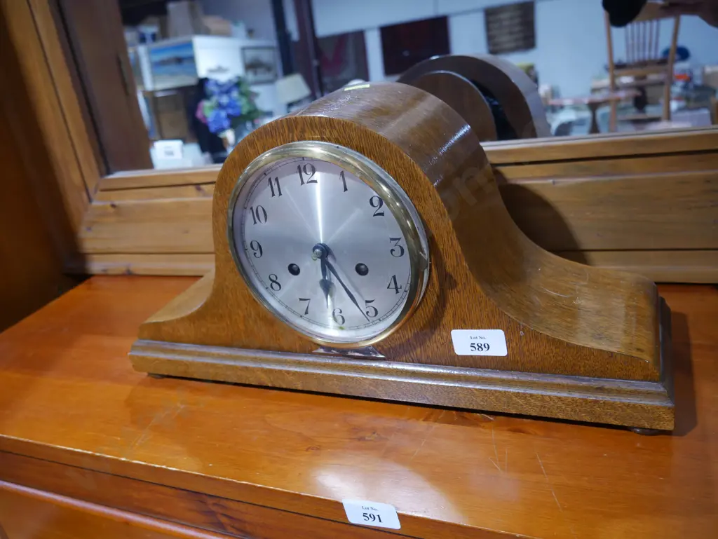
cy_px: 270
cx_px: 359
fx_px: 581
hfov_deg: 63.4
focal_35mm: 28
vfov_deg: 49.8
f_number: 3.5
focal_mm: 14
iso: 800
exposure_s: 1/60
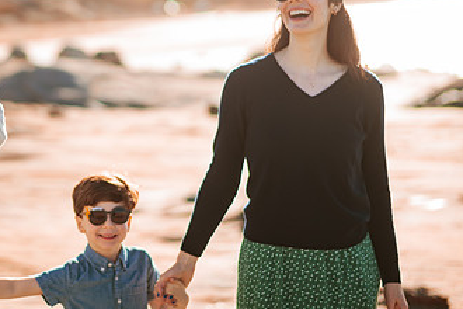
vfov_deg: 13.4
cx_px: 76
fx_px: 1312
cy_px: 98
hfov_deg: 19.8
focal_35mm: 102
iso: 50
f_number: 1.8
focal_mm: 58
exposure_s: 1/2500
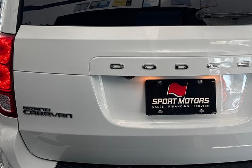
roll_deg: -0.2
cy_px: 54
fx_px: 308
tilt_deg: -17.1
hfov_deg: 43.9
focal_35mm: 44
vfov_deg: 30.3
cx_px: 167
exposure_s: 1/120
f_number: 1.78
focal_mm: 6.76
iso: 50
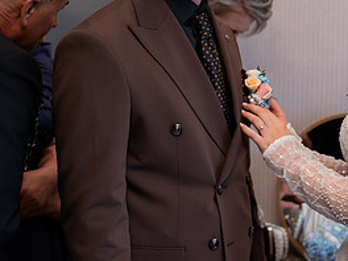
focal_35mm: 74
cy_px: 71
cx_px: 272
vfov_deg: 19.8
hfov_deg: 25.9
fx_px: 744
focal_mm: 32
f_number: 2.8
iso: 640
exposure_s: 1/250
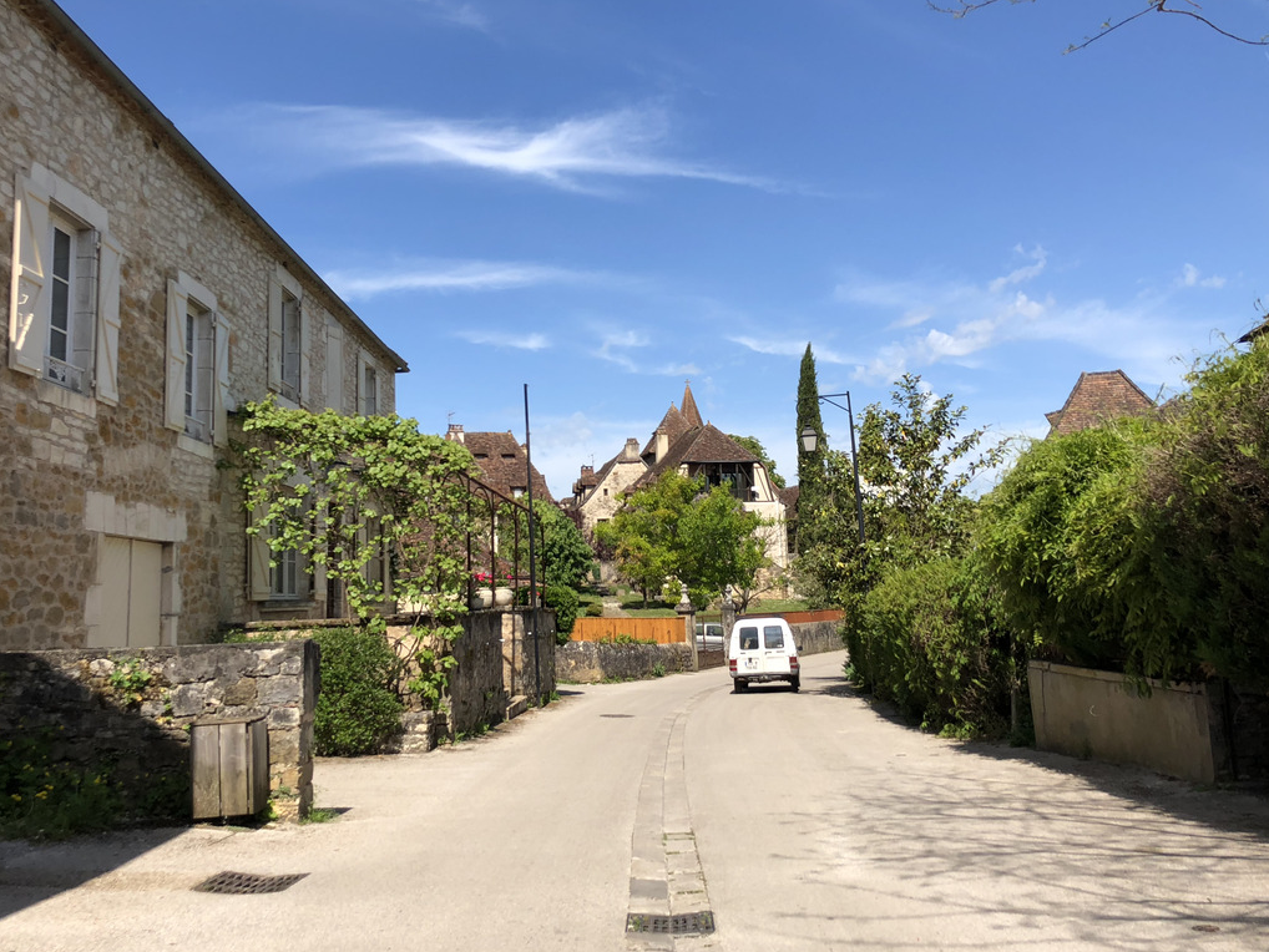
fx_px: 1210
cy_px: 429
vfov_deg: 42.9
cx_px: 575
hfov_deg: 55.3
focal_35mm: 33
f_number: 1.8
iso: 20
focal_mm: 4
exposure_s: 1/1779
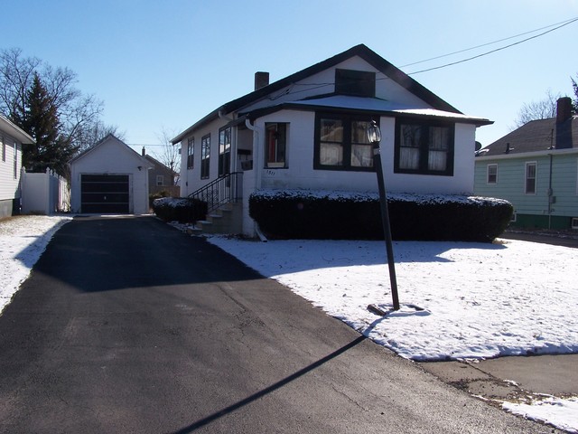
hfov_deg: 49.0
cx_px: 289
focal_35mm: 38
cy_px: 217
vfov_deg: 37.7
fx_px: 635
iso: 80
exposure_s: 1/640
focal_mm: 6.3
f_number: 5.6
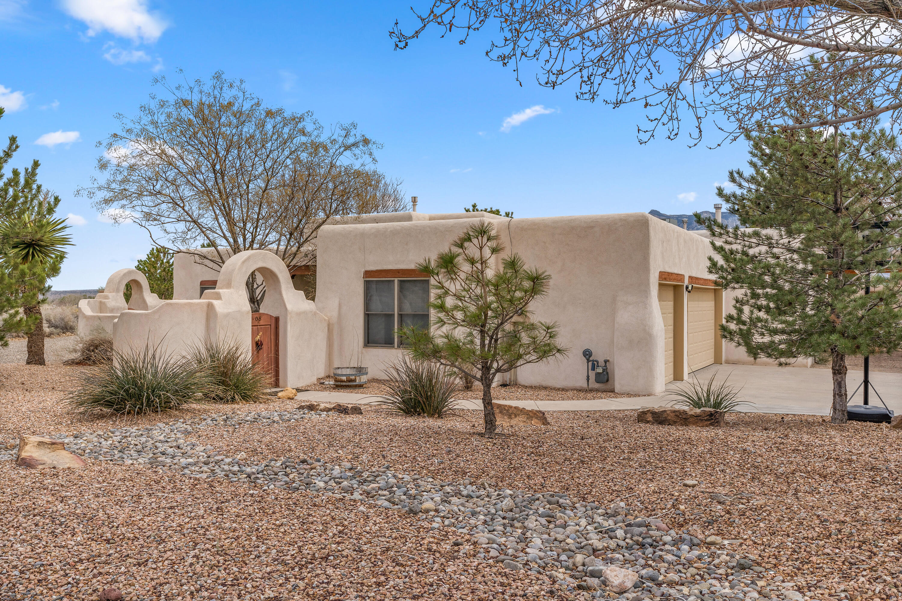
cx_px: 451
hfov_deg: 60.3
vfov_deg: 42.3
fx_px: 777
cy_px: 300
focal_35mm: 31
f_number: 9
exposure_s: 1/640
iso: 250
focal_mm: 31
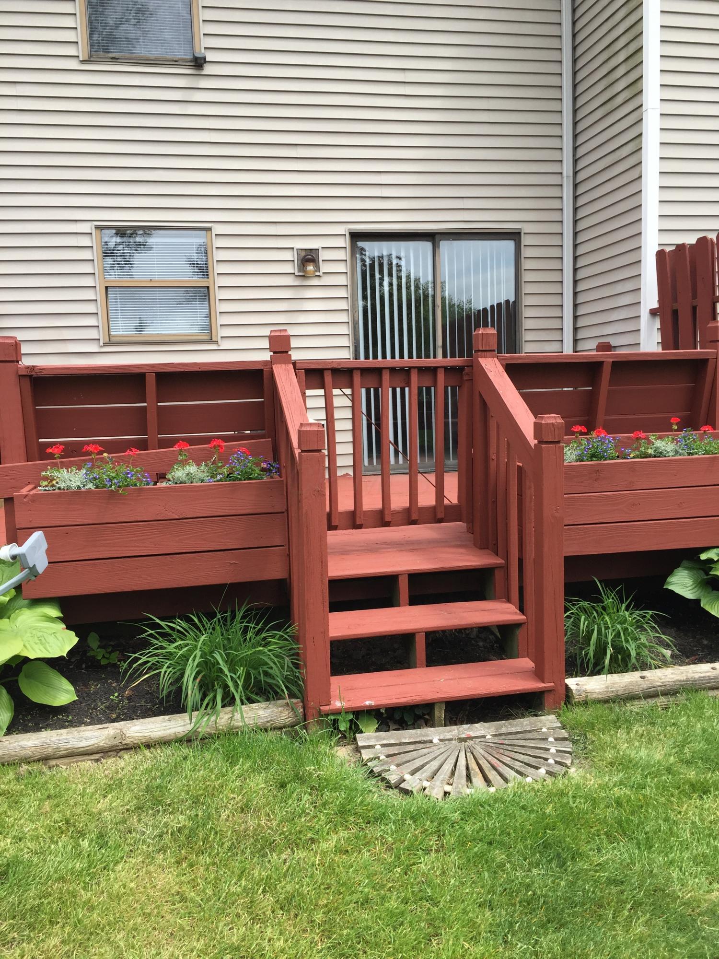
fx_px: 803
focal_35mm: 29
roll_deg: +2.1
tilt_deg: -6.4
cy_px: 480
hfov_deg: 48.2
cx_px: 360
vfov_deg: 61.7
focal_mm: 4.15
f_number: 2.2
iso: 32
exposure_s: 1/879
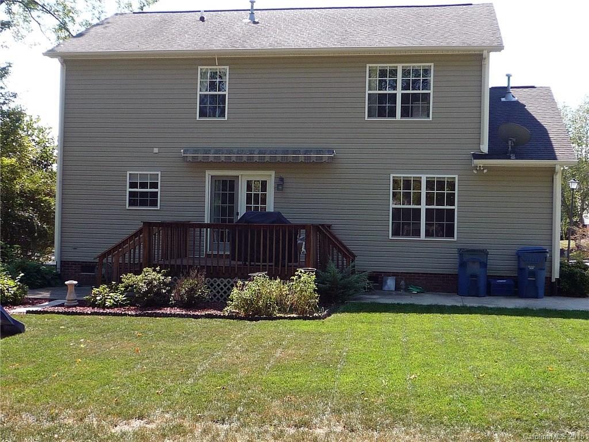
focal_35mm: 45
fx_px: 766
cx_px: 294
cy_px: 221
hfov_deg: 42.1
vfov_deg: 32.2
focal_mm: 4.4
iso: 100
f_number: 2.8
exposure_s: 1/400
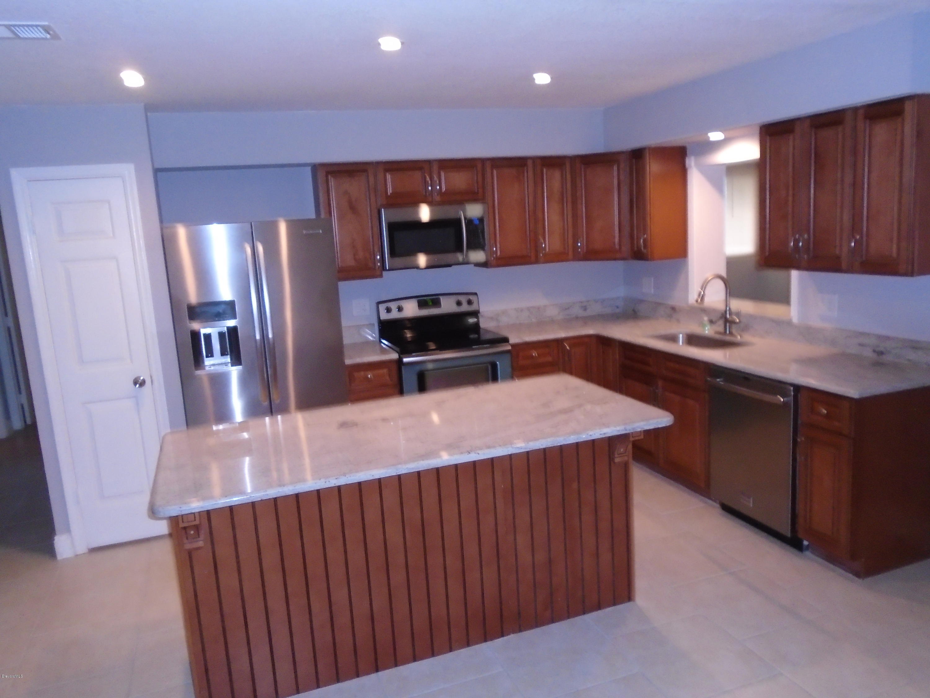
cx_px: 465
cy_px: 349
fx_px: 699
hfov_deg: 67.3
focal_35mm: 26
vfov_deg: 53.1
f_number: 3.2
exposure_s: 1/30
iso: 400
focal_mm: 4.6
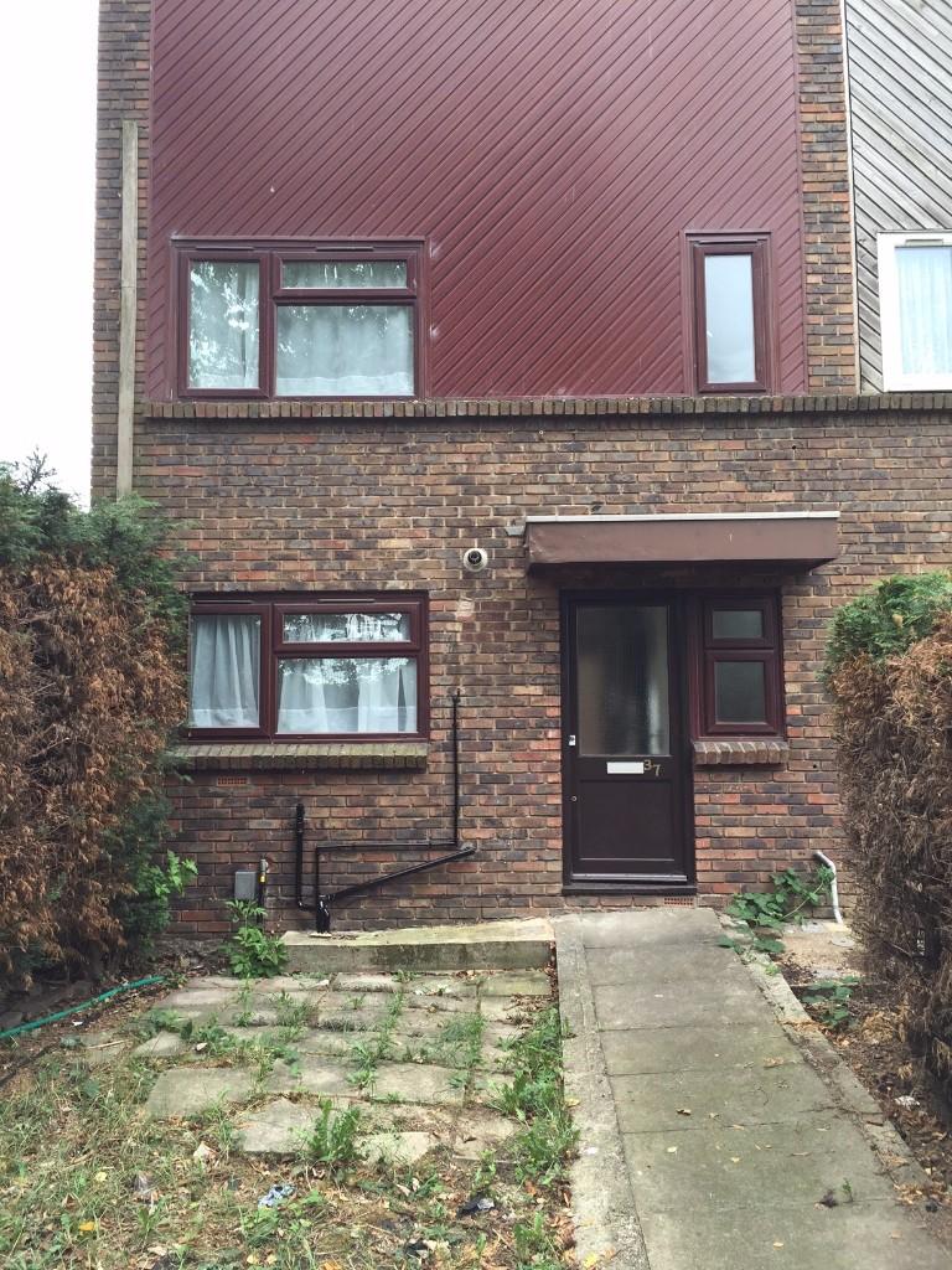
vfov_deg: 61.7
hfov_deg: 48.2
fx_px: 1063
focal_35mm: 29
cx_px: 476
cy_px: 635
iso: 32
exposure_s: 1/124
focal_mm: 4.15
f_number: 2.2
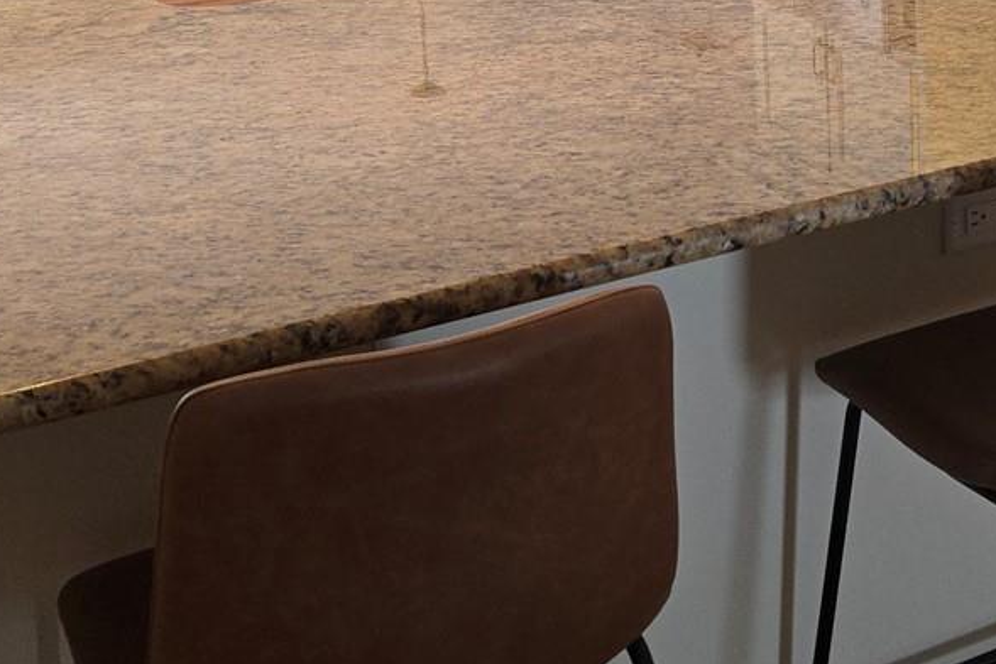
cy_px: -101
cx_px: 815
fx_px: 1799
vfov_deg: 19.8
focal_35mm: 65
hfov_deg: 30.1
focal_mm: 5.4
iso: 80
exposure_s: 1/120
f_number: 1.8
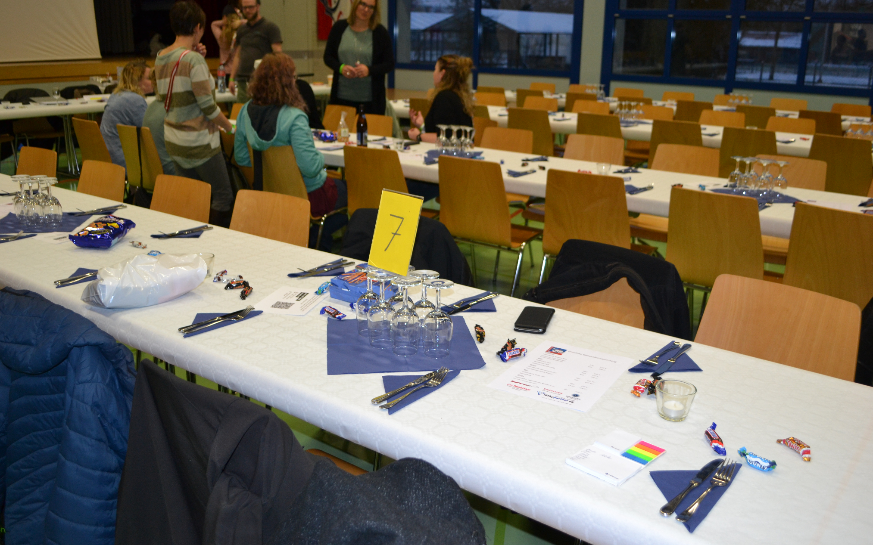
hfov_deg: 56.7
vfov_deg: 37.3
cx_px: 434
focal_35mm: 34
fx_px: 809
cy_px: 263
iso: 720
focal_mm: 22
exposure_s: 1/60
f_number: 3.8
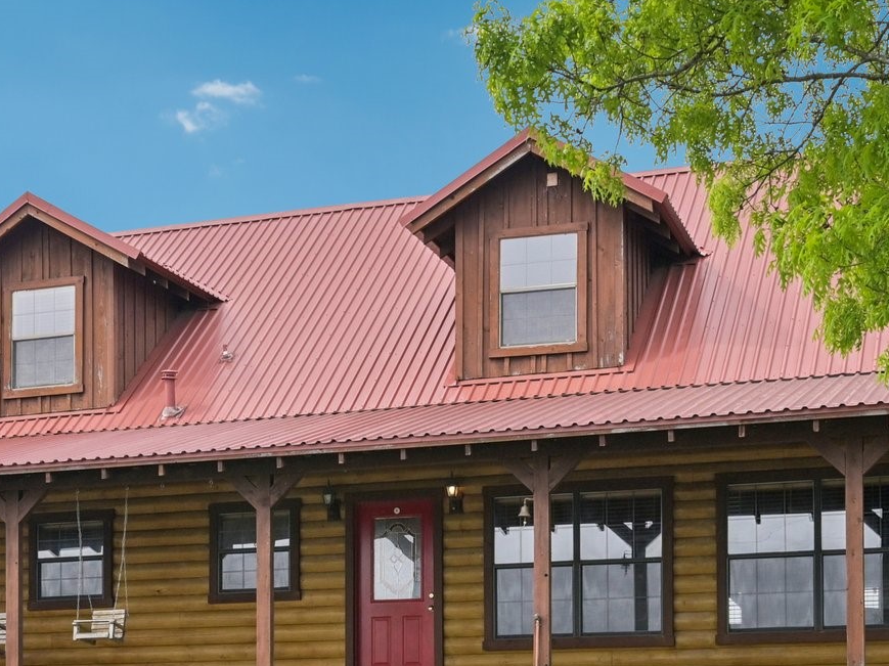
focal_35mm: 68
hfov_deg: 28.4
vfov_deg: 21.5
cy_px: 468
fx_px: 1746
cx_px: 301
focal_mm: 30
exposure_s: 1/800
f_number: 8
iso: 400
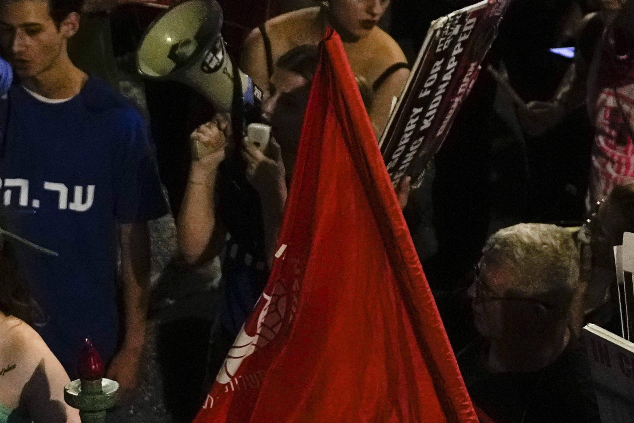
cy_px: 328
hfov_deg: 4.8
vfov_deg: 3.2
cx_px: -78
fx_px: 7503
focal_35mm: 426
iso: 3200
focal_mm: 96
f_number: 2.8
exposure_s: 1/250
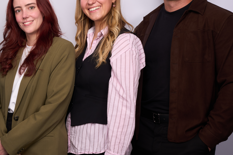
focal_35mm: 73
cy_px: 96
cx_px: 25
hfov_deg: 26.8
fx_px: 472
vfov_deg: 18.6
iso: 200
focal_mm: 36
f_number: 9
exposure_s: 1/100
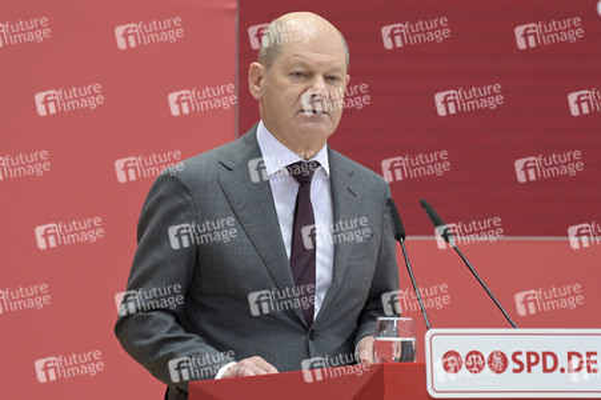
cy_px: 200
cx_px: 300
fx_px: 4504
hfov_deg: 7.6
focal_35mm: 270
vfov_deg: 5.1
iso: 1600
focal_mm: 270
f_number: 5.6
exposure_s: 1/500
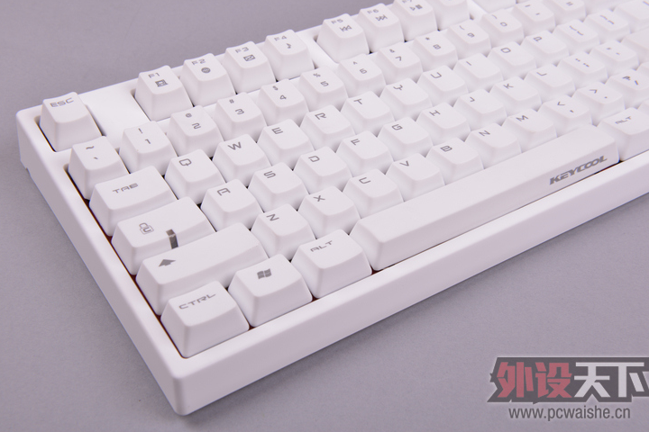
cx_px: 325
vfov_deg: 27.0
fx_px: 901
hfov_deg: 39.6
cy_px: 213
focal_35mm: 50
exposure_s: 1/160
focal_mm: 48
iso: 200
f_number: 16
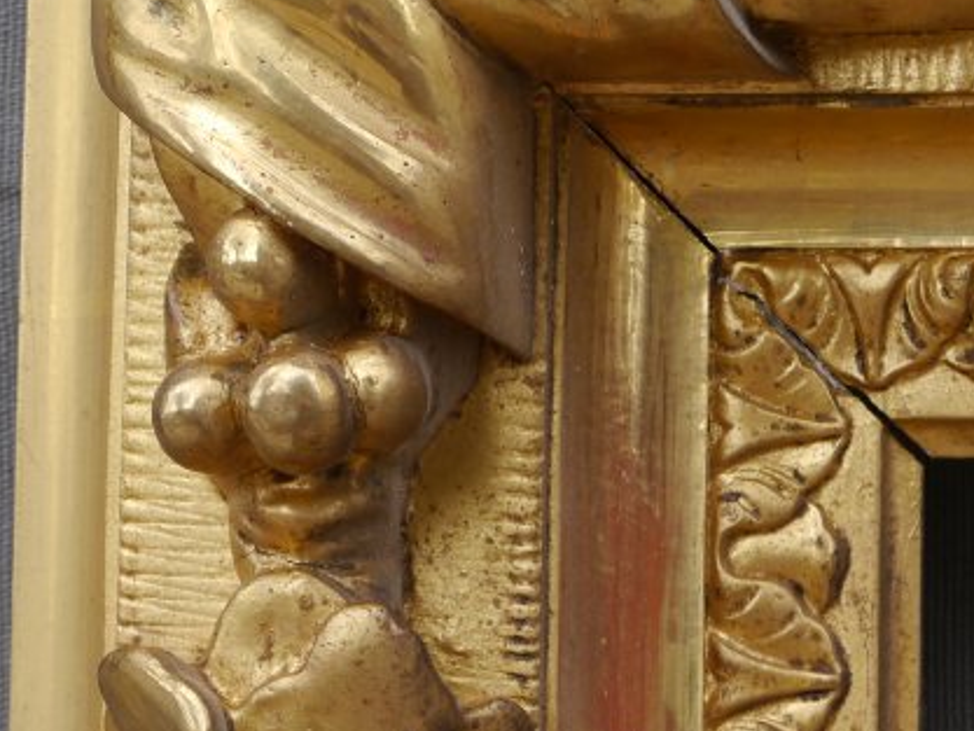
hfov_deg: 13.2
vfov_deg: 10.3
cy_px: 528
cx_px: 1301
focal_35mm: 144
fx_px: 4053
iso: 200
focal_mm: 25
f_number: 6.3
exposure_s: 1/200
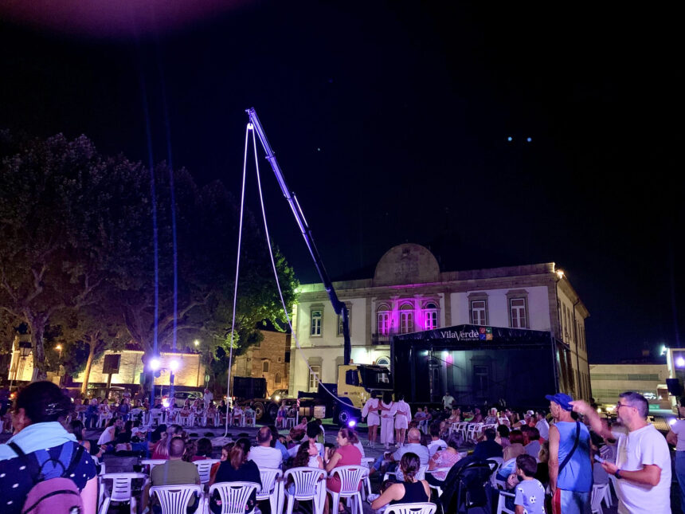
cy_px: 257
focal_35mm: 26
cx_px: 342
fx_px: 515
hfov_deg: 67.3
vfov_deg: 53.1
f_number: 1.8
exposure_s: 1/17
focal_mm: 4.25
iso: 1250
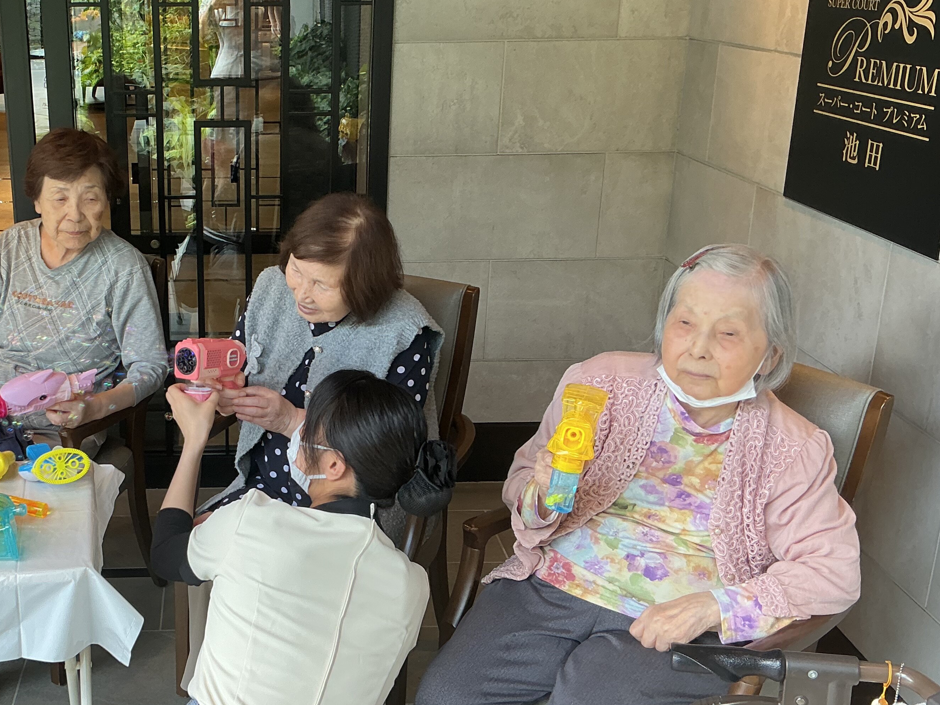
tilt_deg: -18.8
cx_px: 244
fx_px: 1195
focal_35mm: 44
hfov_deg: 41.8
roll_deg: +1.1
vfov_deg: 32.9
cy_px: 356
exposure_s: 1/100
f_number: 1.8
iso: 32
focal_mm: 3
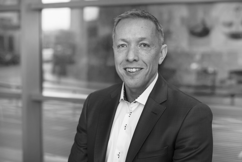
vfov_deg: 27.0
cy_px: 81
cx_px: 121
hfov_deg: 39.6
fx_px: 336
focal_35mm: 50
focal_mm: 50
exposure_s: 1/200
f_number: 2.8
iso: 200
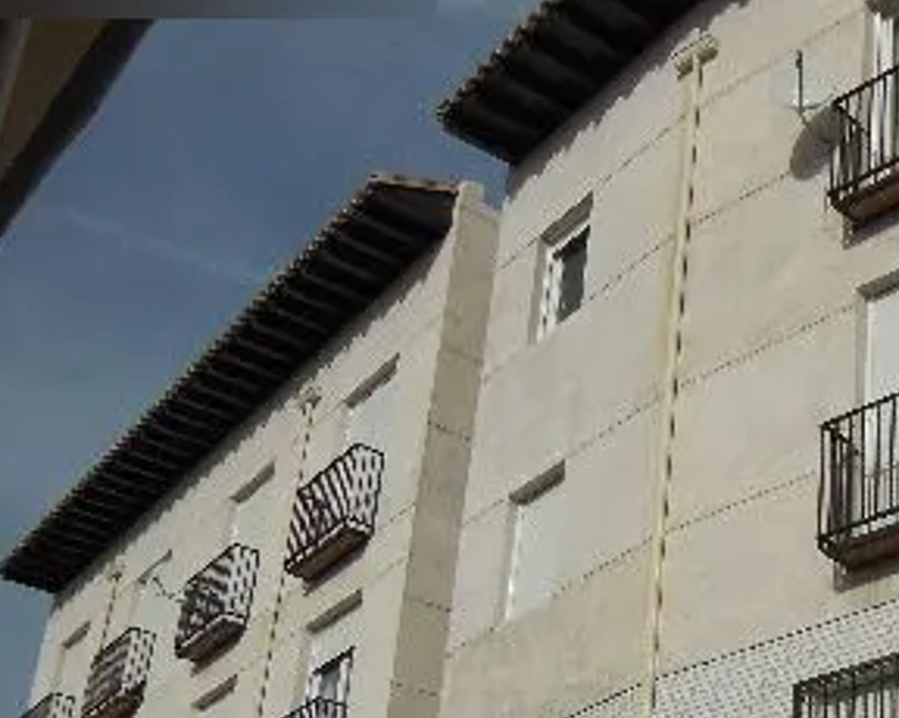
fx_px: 1675
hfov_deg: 28.5
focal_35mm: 63
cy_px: 674
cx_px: 865
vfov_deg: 23.4
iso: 125
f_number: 7.4
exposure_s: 1/800
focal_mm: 5.2
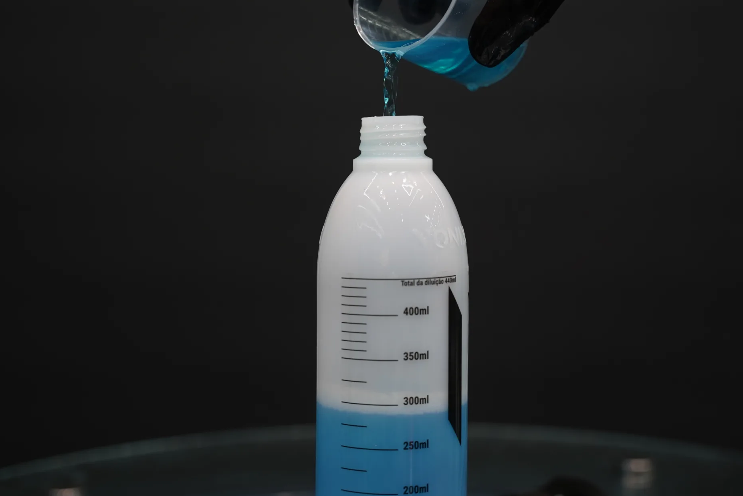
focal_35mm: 59
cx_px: 416
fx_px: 1220
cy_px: 207
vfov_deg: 22.9
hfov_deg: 33.8
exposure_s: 1/100
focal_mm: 42.8
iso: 320
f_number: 2.8
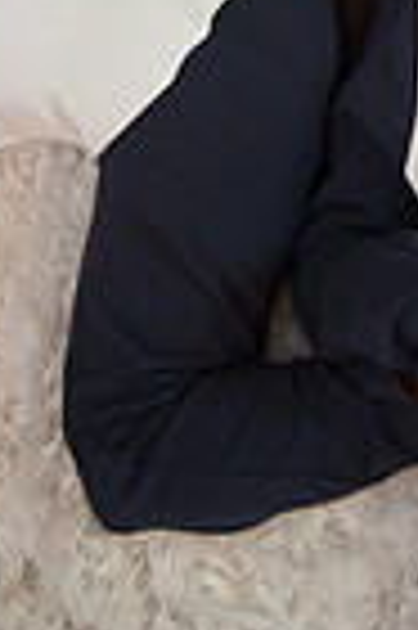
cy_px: -238
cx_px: 465
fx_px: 2811
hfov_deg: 8.4
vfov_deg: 12.3
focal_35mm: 161
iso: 1000
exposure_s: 1/100
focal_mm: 50
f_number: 4.5
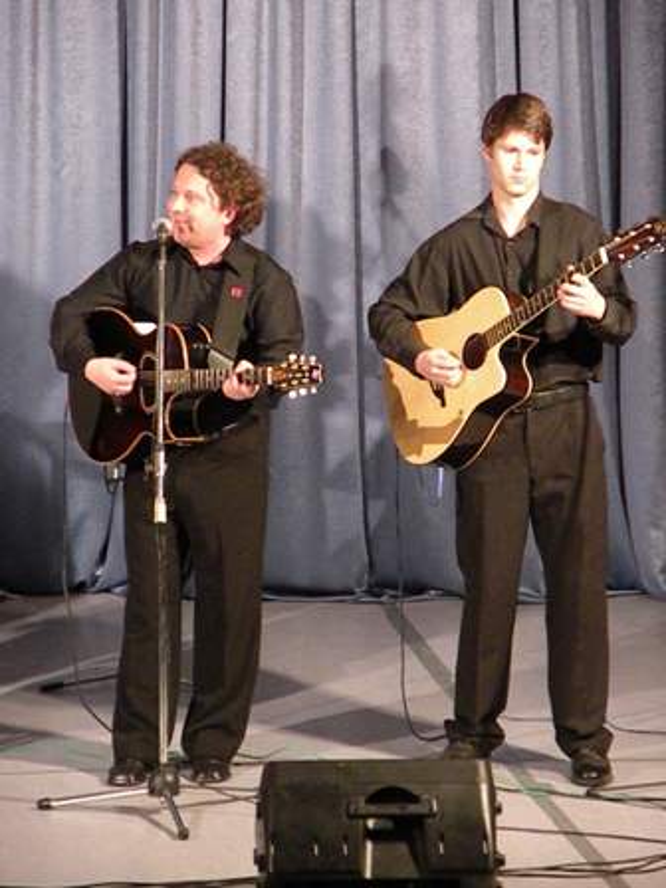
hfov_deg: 6.1
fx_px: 6234
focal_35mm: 243
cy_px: 444
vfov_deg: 8.1
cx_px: 333
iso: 1600
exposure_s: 1/45.7
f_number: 4.5
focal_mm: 43.1
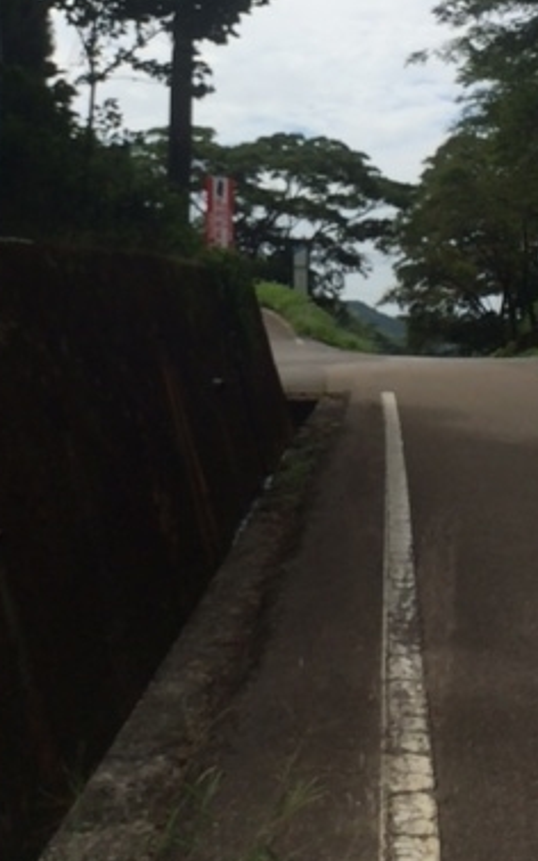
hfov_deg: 24.8
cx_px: 221
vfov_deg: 37.8
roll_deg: -0.3
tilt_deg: +4.7
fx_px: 1221
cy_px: 200
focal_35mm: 52
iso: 32
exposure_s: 1/4484
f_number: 2.2
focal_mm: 4.15
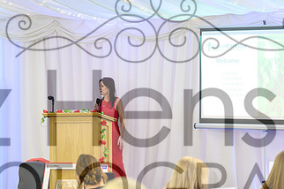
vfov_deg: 10.6
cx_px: 155
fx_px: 1017
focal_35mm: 129
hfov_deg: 15.9
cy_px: 144
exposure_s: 1/200
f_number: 3.2
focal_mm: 70
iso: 12800
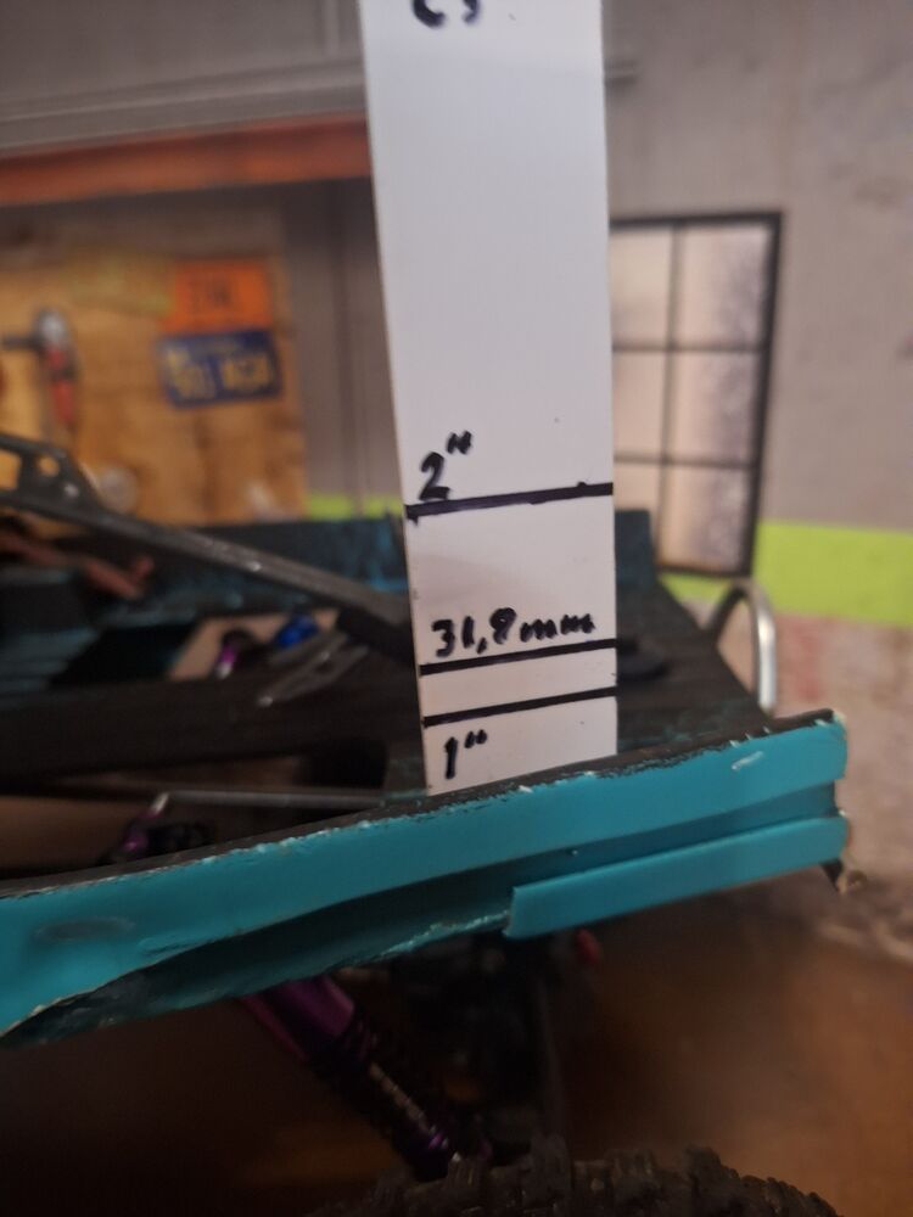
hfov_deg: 58.9
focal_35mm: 23
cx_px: 456
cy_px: 608
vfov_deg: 73.9
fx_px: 809
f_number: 1.8
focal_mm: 5.54
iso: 500
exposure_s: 1/20
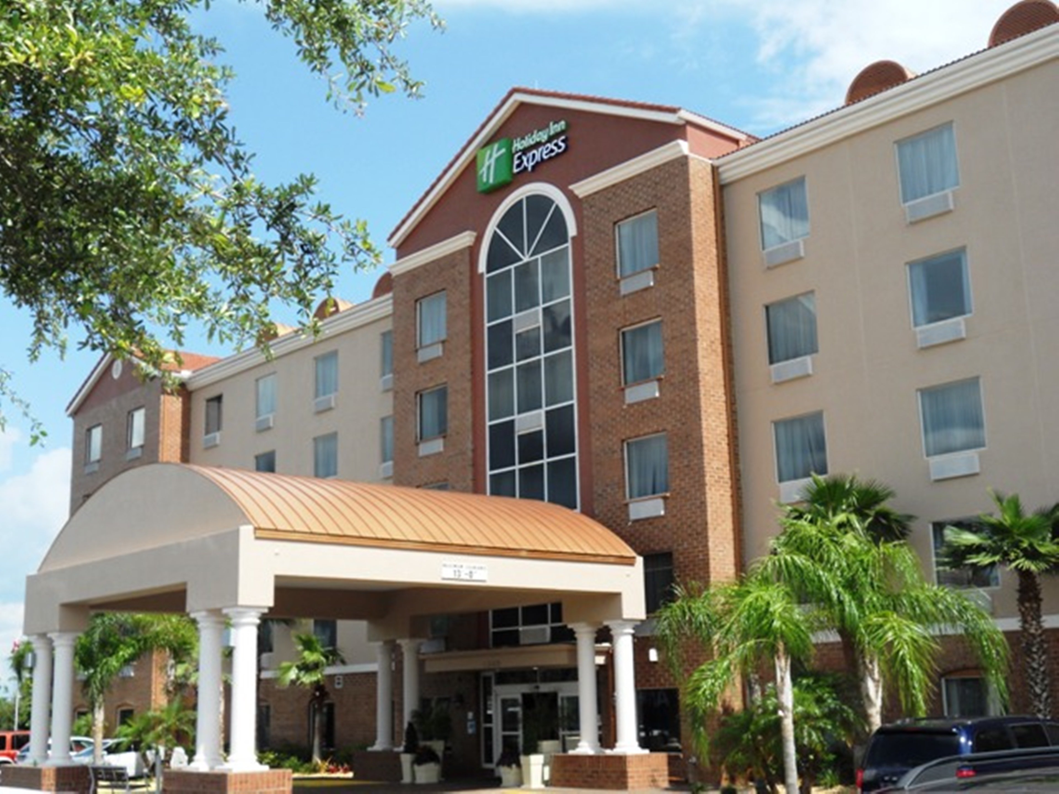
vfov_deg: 31.5
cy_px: 397
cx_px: 530
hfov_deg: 41.2
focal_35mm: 46
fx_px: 1407
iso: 80
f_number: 4.3
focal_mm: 8.2
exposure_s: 1/500
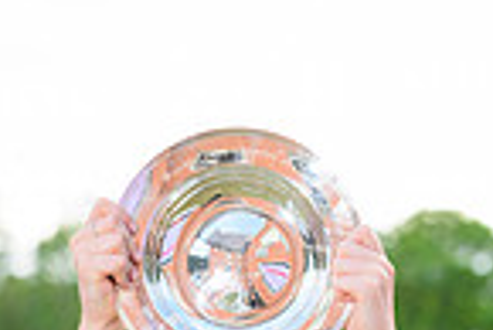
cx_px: 180
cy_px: 718
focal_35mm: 276
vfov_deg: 4.9
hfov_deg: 7.5
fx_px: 3783
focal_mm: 89
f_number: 4
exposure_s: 1/200
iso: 160
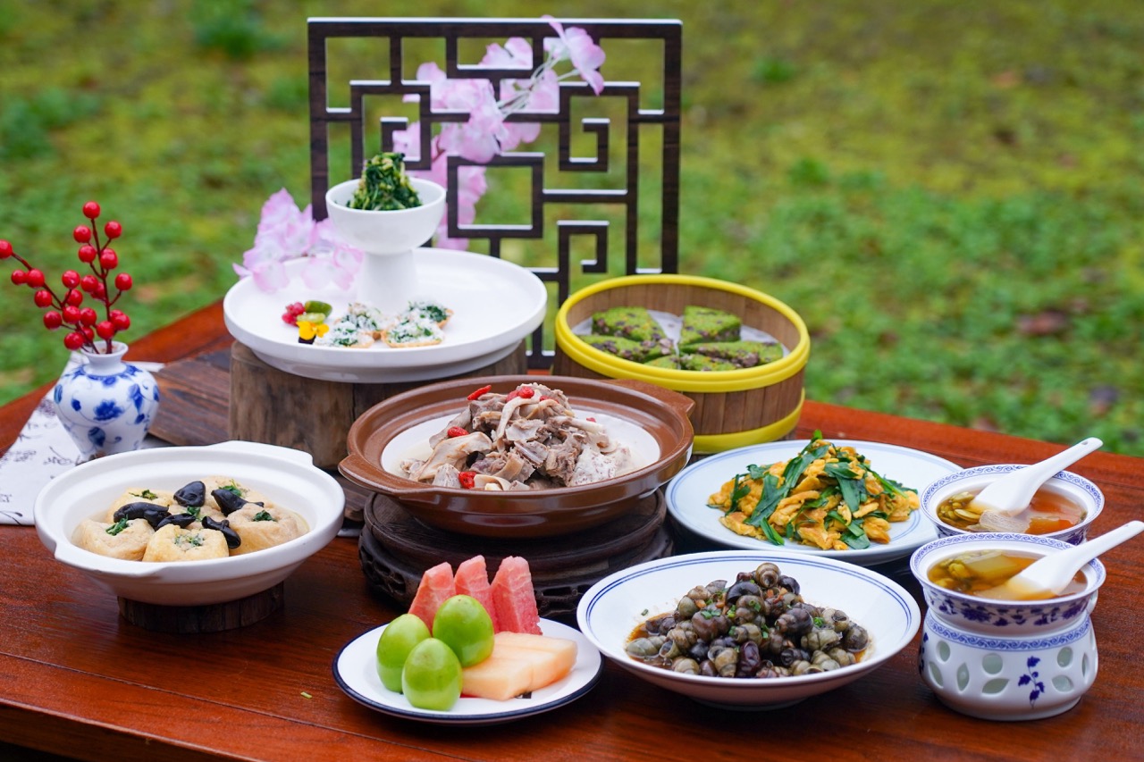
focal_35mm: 100
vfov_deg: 13.7
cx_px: 572
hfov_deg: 20.4
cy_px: 381
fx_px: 3177
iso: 640
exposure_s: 1/320
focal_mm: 100
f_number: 4
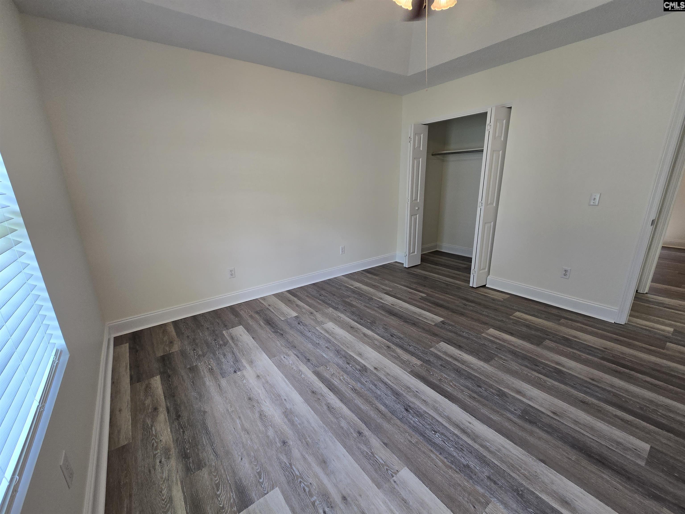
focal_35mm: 13
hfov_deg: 106.2
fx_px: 257
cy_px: 257
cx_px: 342
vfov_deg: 89.9
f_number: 2.2
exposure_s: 1/60
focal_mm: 2.2
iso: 80
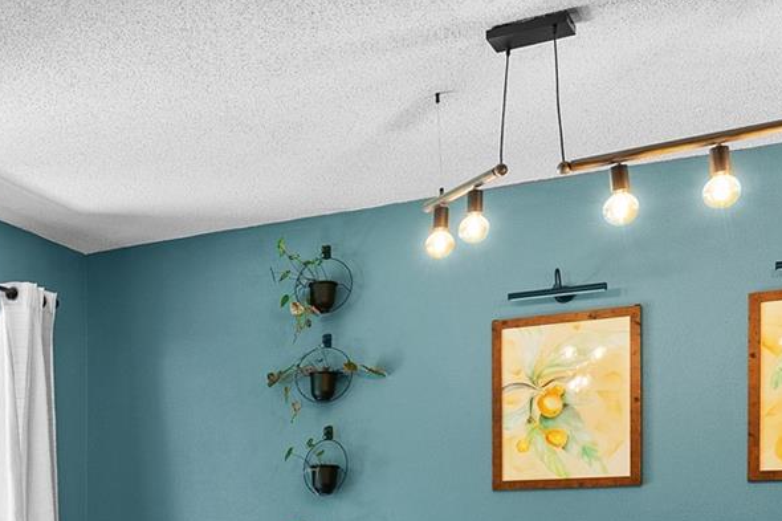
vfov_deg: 23.1
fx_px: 1238
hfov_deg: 31.1
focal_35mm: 57
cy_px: 480
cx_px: -81
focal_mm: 21
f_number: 8
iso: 400
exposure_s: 1/6
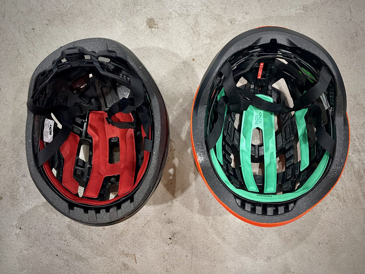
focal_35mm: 25
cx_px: 182
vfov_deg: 54.9
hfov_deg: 69.4
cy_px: 137
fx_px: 264
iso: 320
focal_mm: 5.1
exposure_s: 1/60
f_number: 1.6
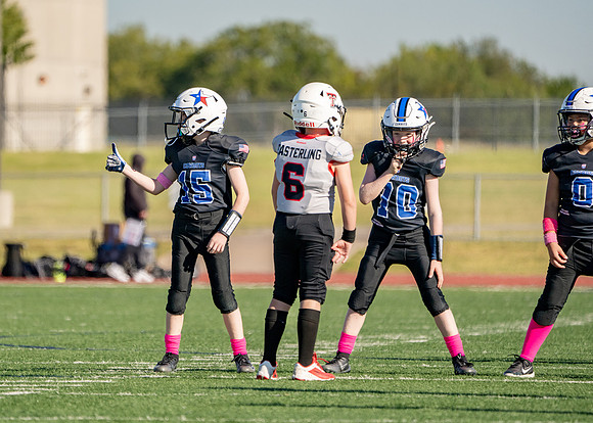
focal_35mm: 515
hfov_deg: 3.9
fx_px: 8674
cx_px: 204
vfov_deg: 2.8
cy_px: 185
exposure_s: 1/2000
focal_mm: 400
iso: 320
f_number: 5.6
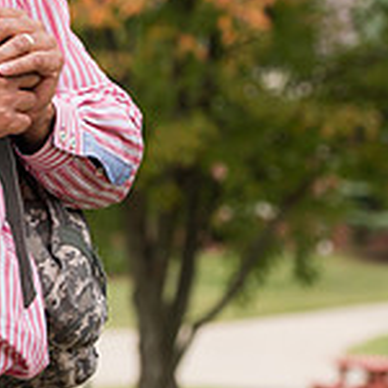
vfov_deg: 5.8
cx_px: -290
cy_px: -56
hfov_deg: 5.7
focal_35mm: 303
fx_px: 3842
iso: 200
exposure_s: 1/250
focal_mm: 92
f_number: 5.6
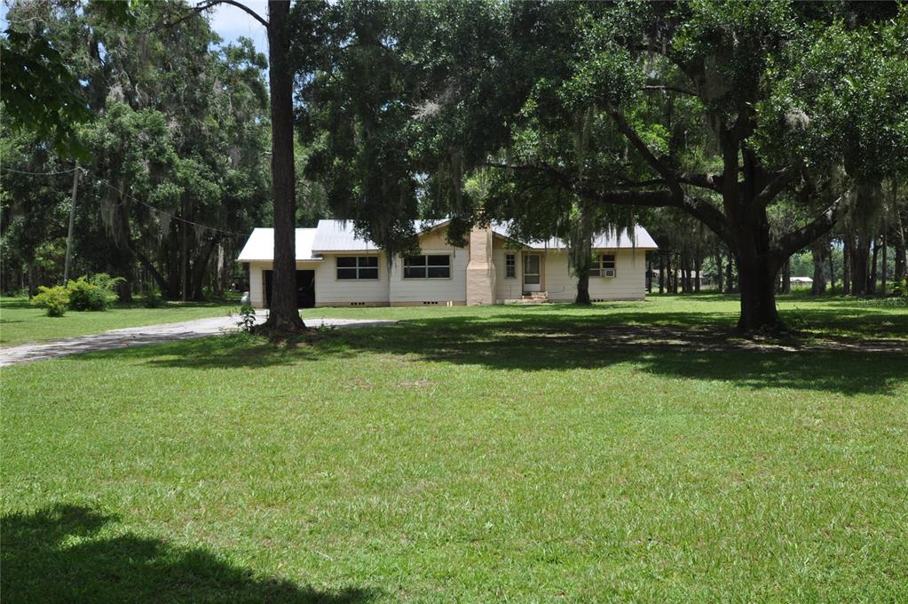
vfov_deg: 36.8
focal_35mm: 36
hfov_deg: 53.2
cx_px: 454
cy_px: 302
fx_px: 907
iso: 200
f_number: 9
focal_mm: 24
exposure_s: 1/320
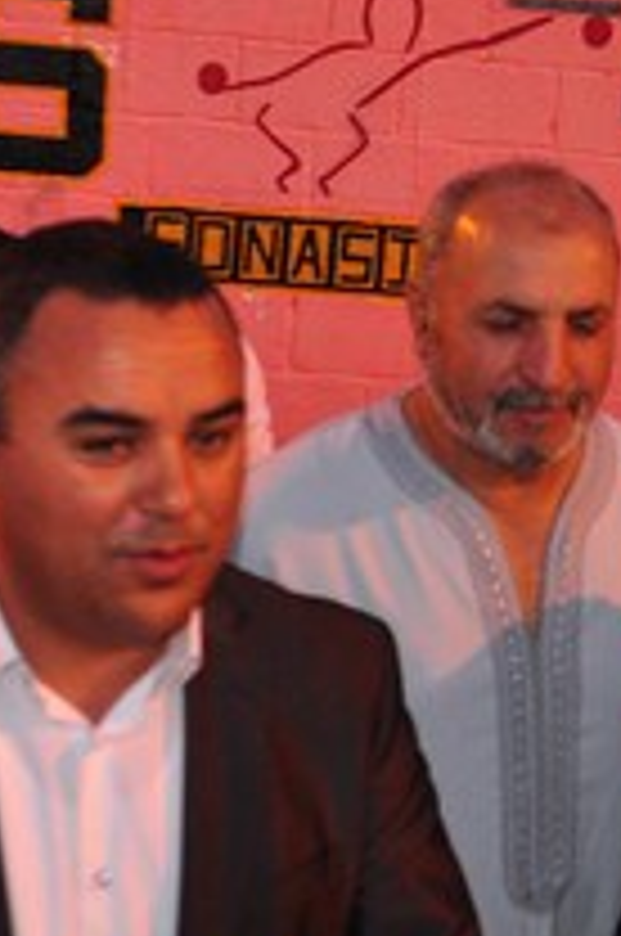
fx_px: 2310
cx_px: 718
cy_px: 592
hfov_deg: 14.9
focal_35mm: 89
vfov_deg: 22.8
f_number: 3.5
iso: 400
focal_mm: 18
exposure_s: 1/60
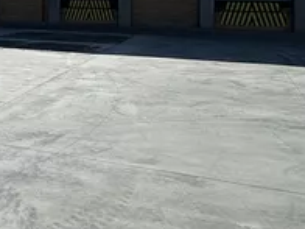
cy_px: -5
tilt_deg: -2.3
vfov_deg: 24.4
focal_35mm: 57
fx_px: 502
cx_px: -96
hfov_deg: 27.8
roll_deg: -1.0
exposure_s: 1/4000
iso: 50
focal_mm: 2.22
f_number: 2.2
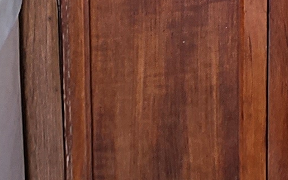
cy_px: -570
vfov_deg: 7.6
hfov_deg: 18.8
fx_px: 840
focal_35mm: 107
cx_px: 310
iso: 50
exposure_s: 1/50
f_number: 2.2
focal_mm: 2.2
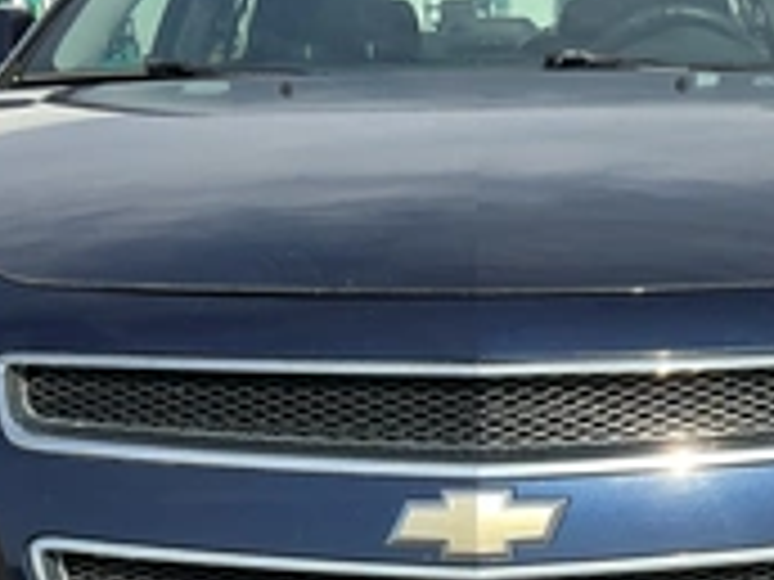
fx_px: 1453
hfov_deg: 29.7
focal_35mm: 65
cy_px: 638
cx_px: 472
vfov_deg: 21.4
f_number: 1.8
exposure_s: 1/912
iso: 25
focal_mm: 3
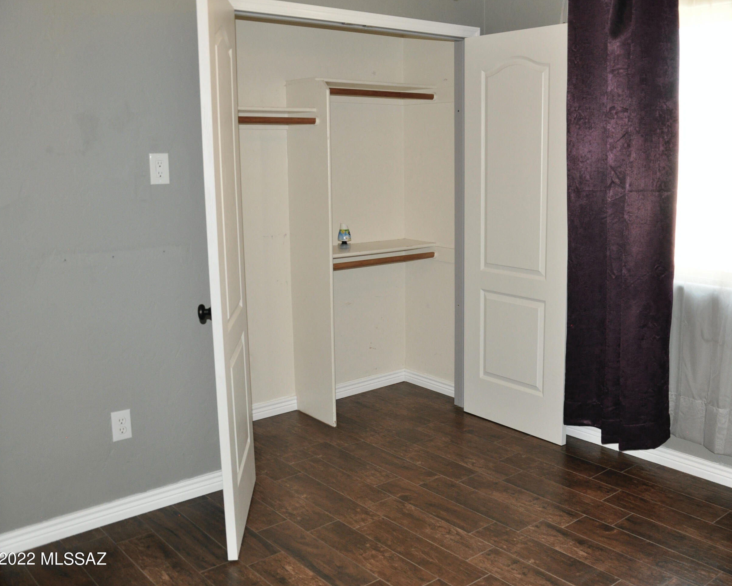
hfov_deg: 49.3
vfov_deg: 40.6
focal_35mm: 37
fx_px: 793
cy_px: 285
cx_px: 438
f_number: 3.8
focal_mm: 21
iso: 800
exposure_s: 1/60
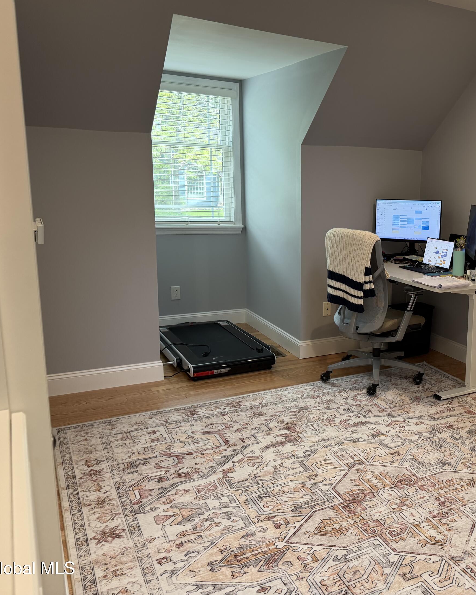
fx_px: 563
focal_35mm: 32
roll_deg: -1.8
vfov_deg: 55.7
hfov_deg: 43.3
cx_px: 391
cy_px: 291
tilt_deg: -10.3
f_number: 1.78
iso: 160
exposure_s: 1/120
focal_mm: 6.76
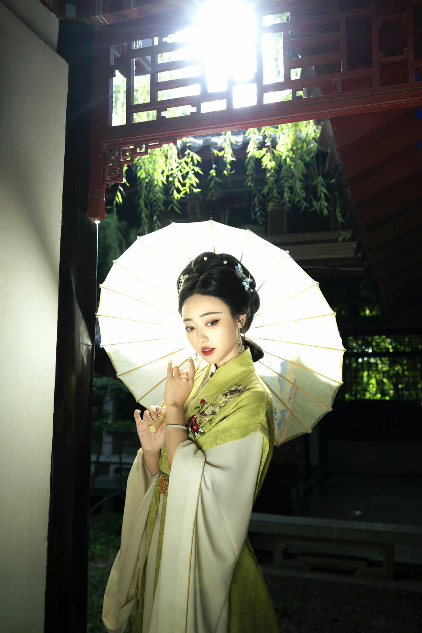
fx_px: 633
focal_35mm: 36
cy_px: 316
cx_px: 211
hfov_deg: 36.9
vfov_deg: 53.1
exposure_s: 1/160
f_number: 4
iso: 125
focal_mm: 36
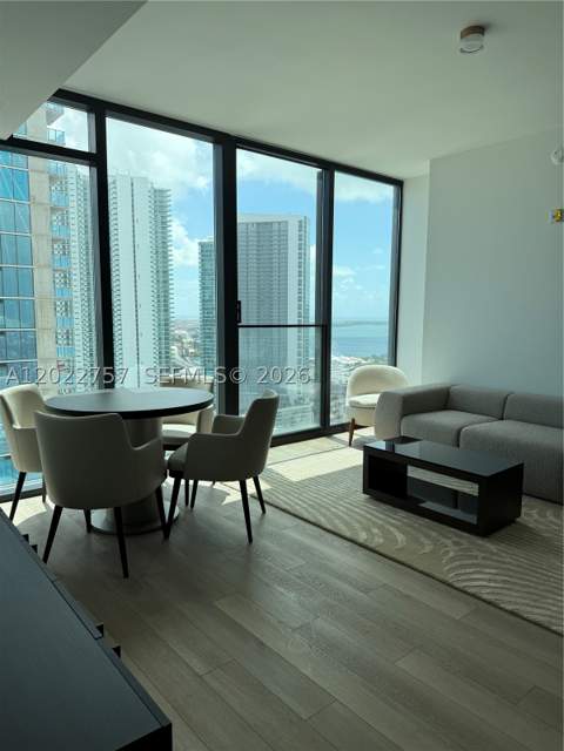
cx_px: 282
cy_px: 376
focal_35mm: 24
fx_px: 521
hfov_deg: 56.8
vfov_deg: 71.6
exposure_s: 1/1585
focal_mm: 6.76
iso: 80
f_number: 1.78
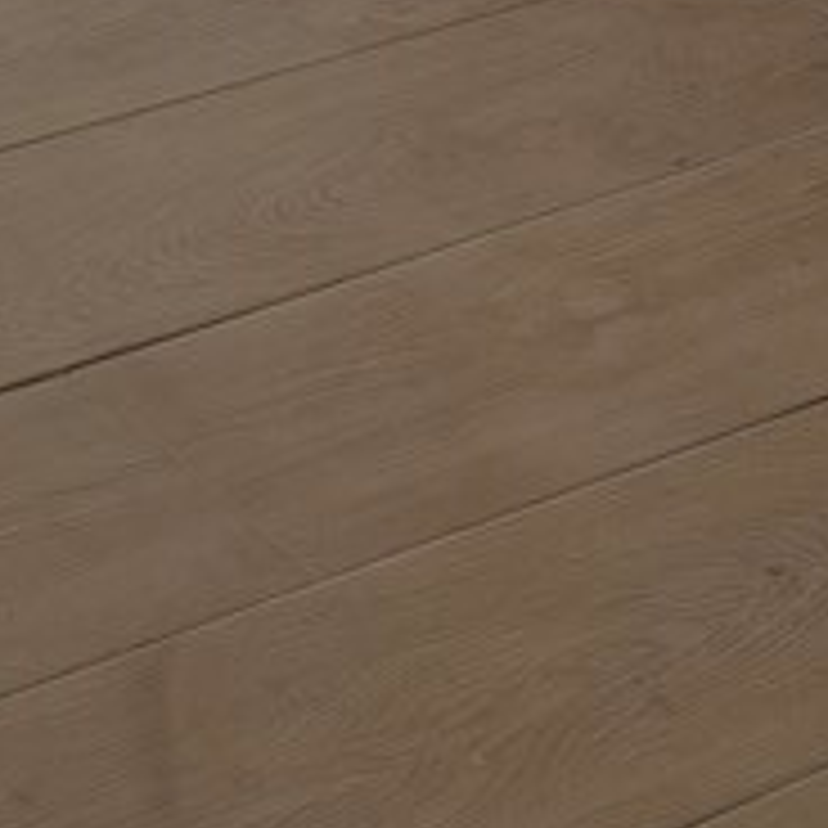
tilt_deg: -9.1
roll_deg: -0.5
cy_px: -1143
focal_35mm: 118
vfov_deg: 12.0
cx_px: -774
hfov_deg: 13.0
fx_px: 3193
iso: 64
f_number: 1.8
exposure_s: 1/177
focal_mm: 6.93
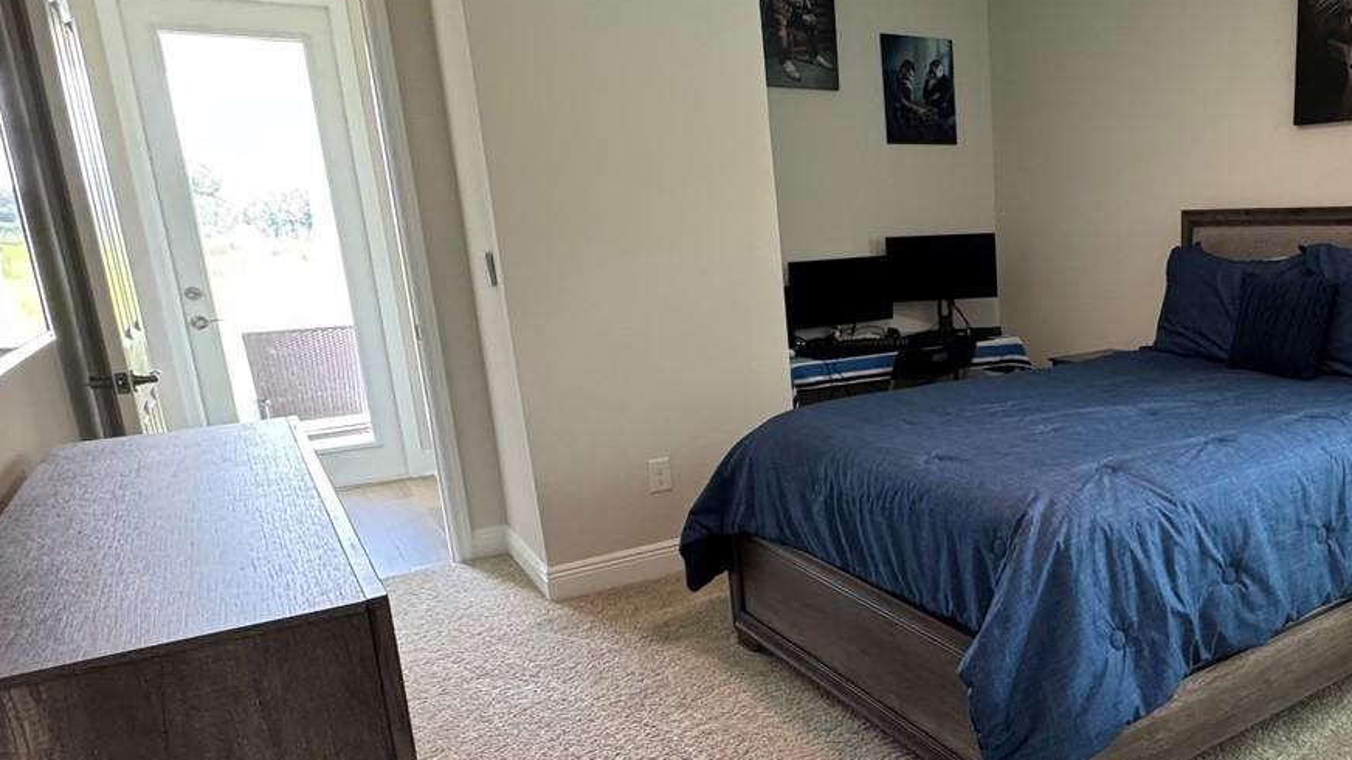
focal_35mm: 28
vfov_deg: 41.4
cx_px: 1054
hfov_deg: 62.9
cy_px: 436
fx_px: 1004
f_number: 2.2
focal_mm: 2.22
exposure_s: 1/60
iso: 320
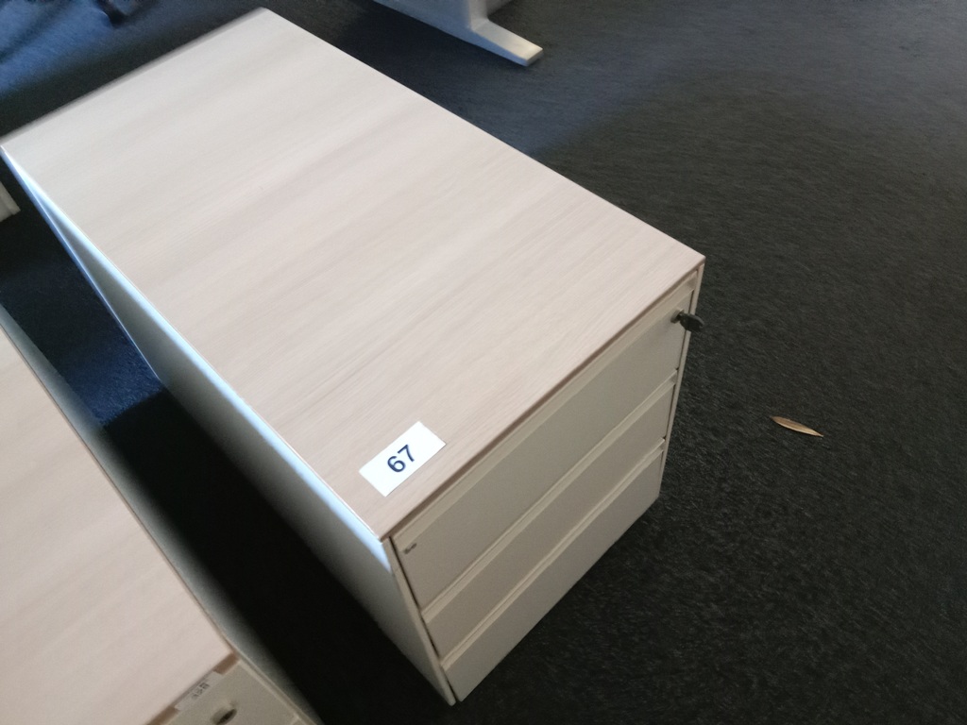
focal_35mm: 27
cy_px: 362
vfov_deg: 51.4
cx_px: 484
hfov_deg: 65.3
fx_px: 754
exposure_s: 1/16.7
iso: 1155
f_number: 2.2
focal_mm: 3.65
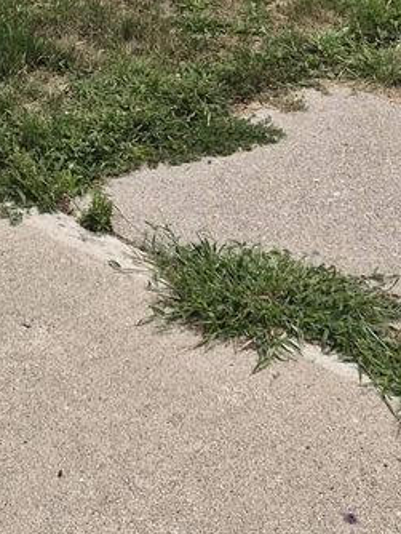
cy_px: -509
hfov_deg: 15.6
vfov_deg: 16.4
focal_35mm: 94
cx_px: 69
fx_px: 1450
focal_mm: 5.4
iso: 25
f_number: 1.8
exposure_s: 1/2536
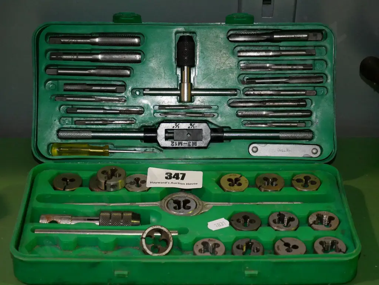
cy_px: 142
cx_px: 190
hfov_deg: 25.6
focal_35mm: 76
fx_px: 832
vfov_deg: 19.4
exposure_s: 1/125
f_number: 5.6
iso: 3200
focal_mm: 38
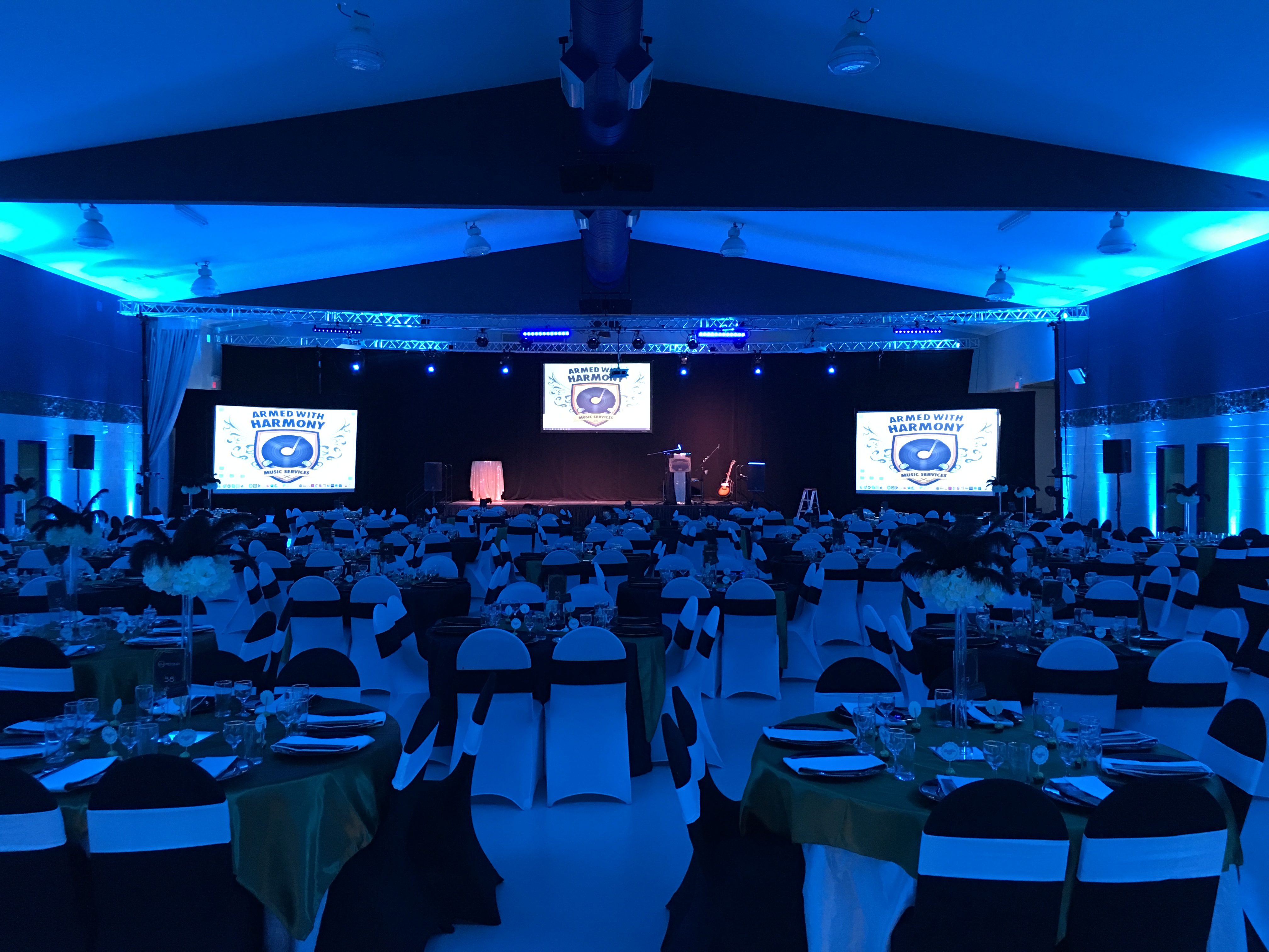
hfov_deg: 61.7
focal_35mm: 29
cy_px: 476
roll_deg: -1.1
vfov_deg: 48.2
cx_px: 634
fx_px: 1063
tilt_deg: -0.3
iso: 50
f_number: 2.2
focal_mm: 4.15
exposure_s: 1/4
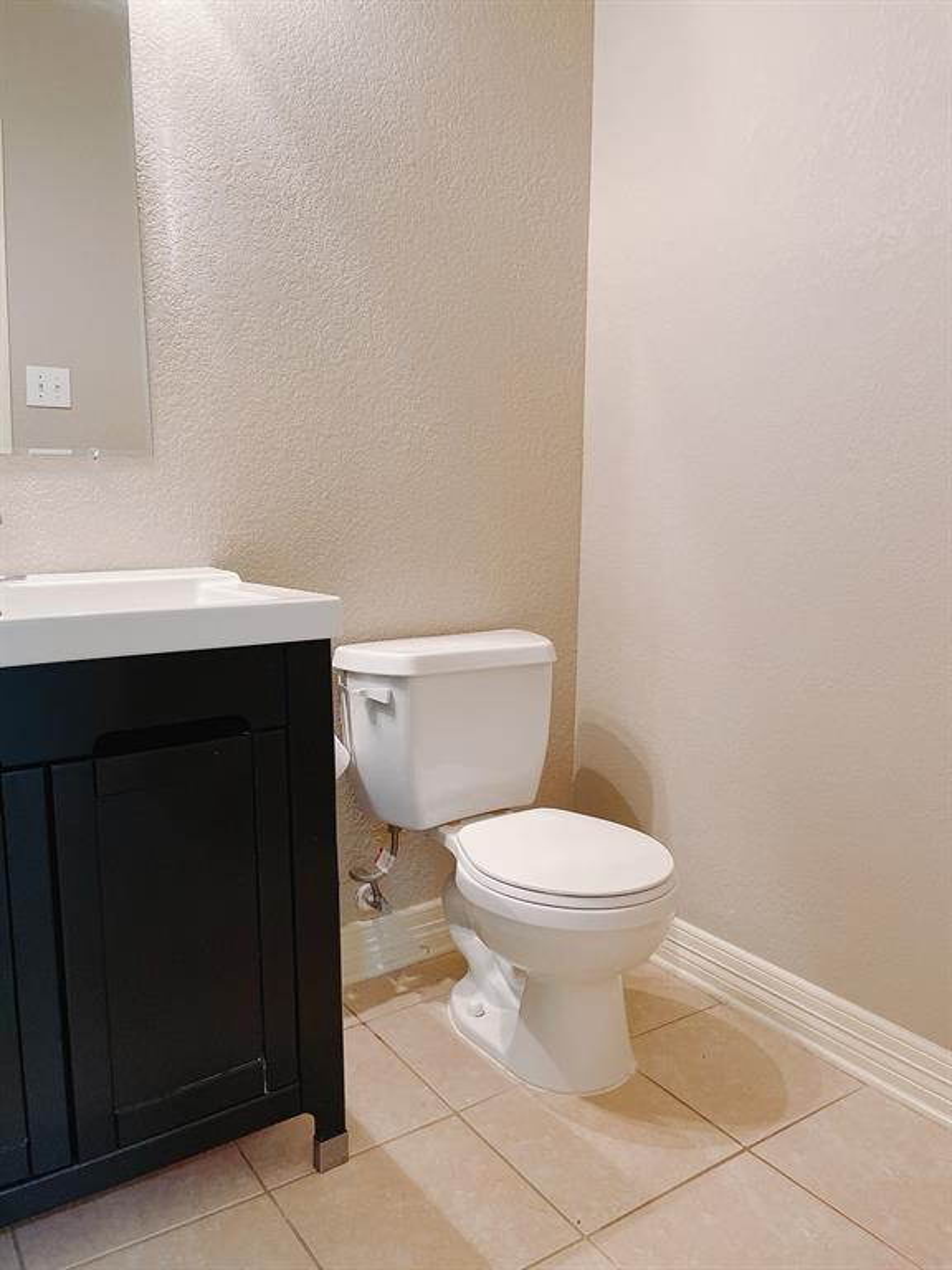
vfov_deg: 67.3
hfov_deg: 53.1
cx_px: 476
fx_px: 953
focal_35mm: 26
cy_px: 635
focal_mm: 4.2
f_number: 1.6
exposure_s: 1/60
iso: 250
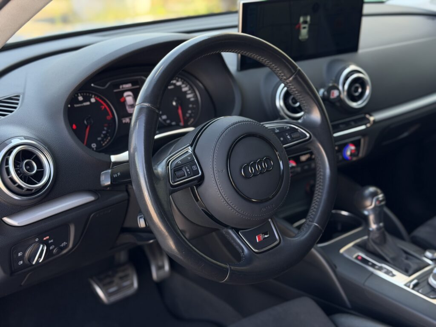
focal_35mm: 48
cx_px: 218
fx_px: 605
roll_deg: -0.3
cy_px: 164
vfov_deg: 30.3
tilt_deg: -21.2
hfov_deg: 39.7
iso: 125
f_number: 1.78
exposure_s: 1/204
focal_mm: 6.76
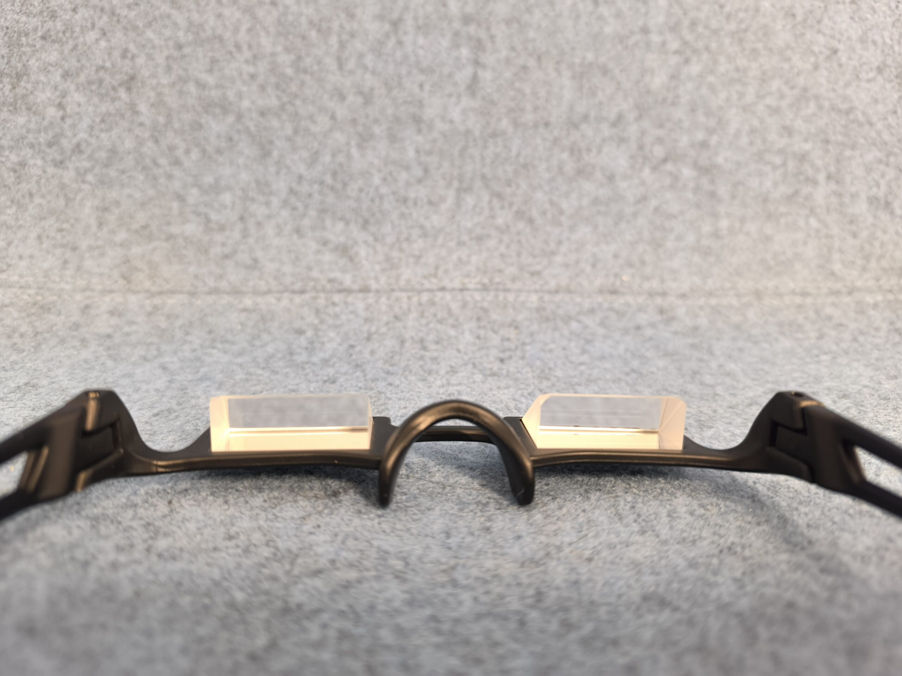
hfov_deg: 73.9
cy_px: 338
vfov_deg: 58.9
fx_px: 599
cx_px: 451
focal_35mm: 23
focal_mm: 6.14
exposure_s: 1/25
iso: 1600
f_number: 1.65
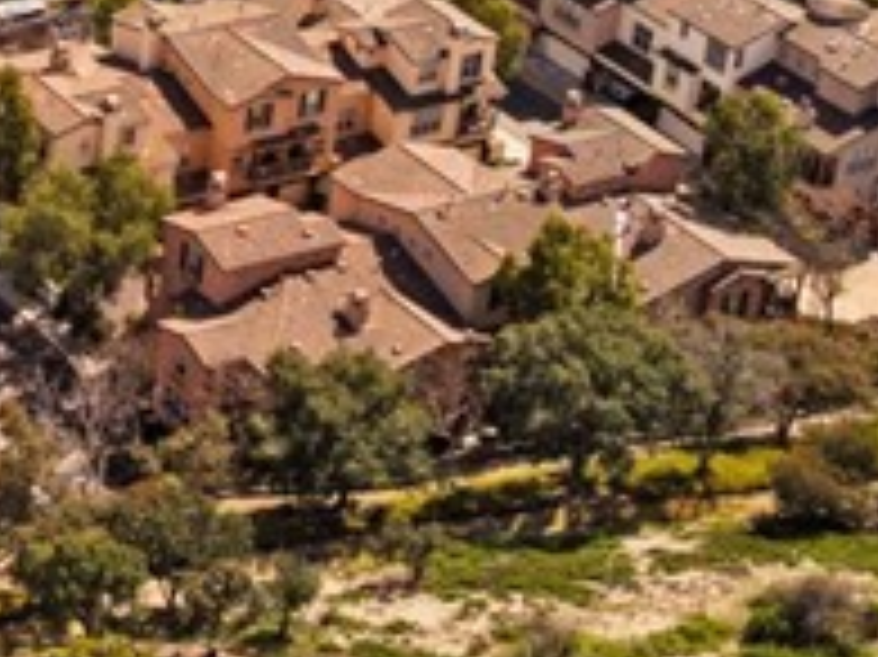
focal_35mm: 126
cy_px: -554
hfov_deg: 13.4
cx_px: -878
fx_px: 3194
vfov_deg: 10.9
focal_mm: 12.29
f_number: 2.8
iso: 170
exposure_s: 1/320
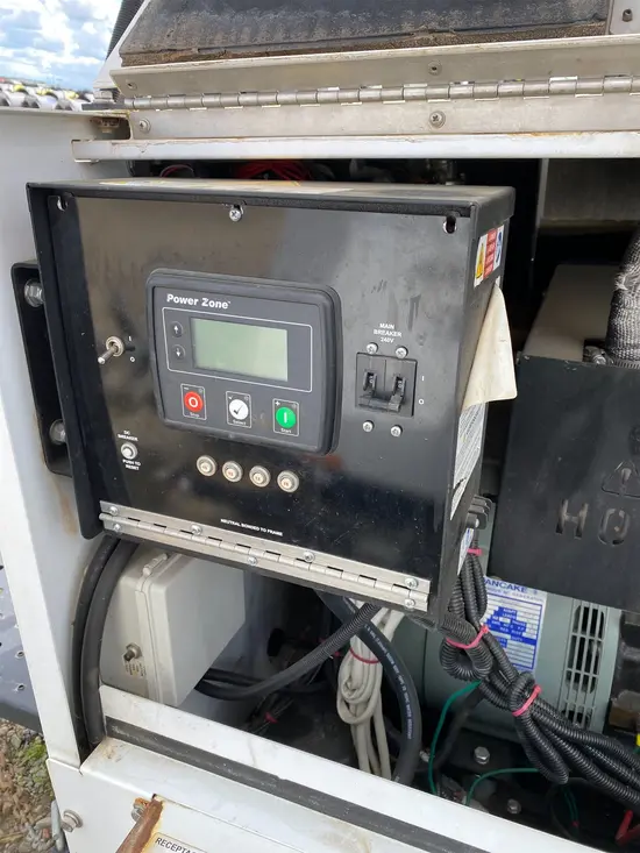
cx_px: 320
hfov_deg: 53.1
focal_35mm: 26
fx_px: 641
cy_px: 426
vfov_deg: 67.3
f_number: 1.8
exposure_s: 1/346
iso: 32
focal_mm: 4.25
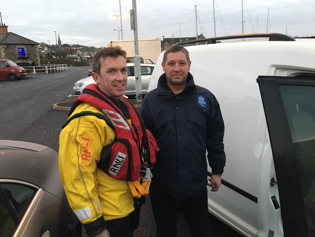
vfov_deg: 48.2
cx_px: 158
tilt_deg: -12.2
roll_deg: +0.7
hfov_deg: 61.7
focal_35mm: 29
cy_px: 118
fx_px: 264
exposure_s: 1/17
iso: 64
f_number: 2.2
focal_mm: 4.15
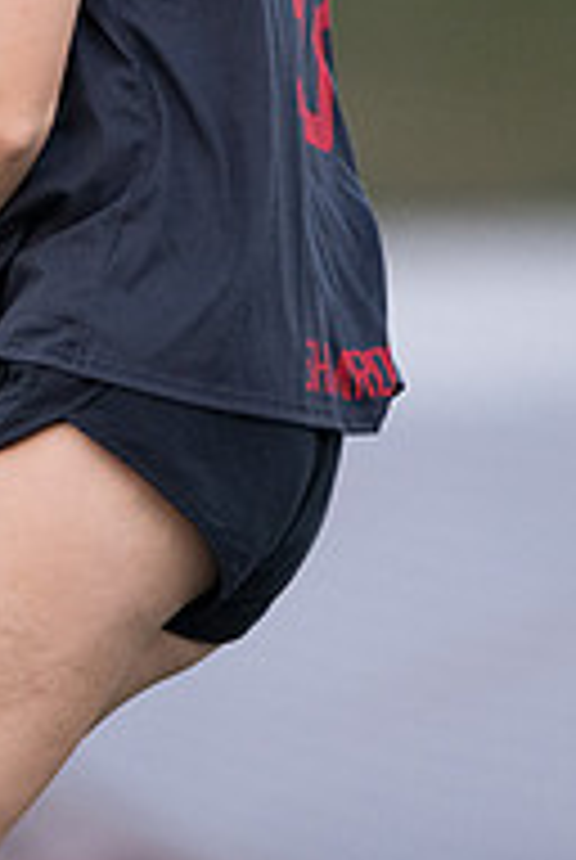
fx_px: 37230
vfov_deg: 1.3
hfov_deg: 0.9
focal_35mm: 1557
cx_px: 58
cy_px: 103
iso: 2500
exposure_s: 1/1250
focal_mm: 400
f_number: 2.8
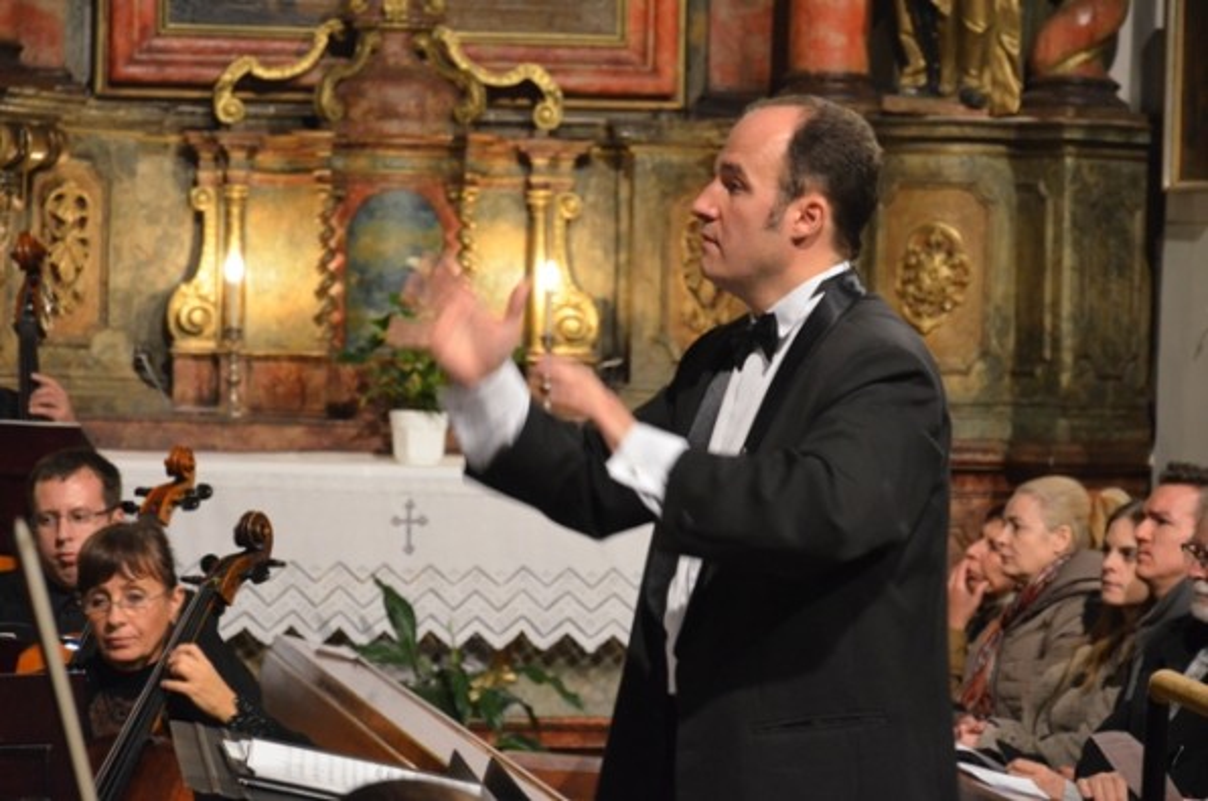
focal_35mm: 138
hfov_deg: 14.9
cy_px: 400
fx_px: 4622
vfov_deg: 9.9
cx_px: 604
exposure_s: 1/30
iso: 3200
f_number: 5.6
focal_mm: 92
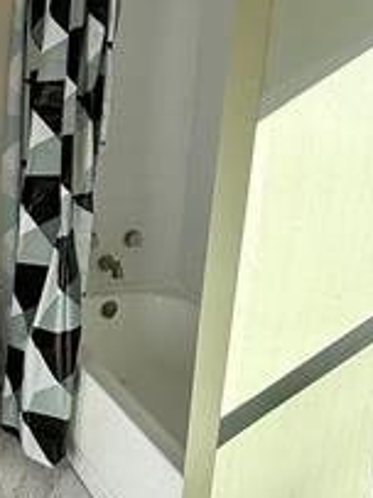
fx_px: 762
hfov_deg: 25.9
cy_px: 272
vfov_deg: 36.2
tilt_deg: -17.9
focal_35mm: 53
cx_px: -12
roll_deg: -0.4
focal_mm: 2.22
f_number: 2.2
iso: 64
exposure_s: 1/279
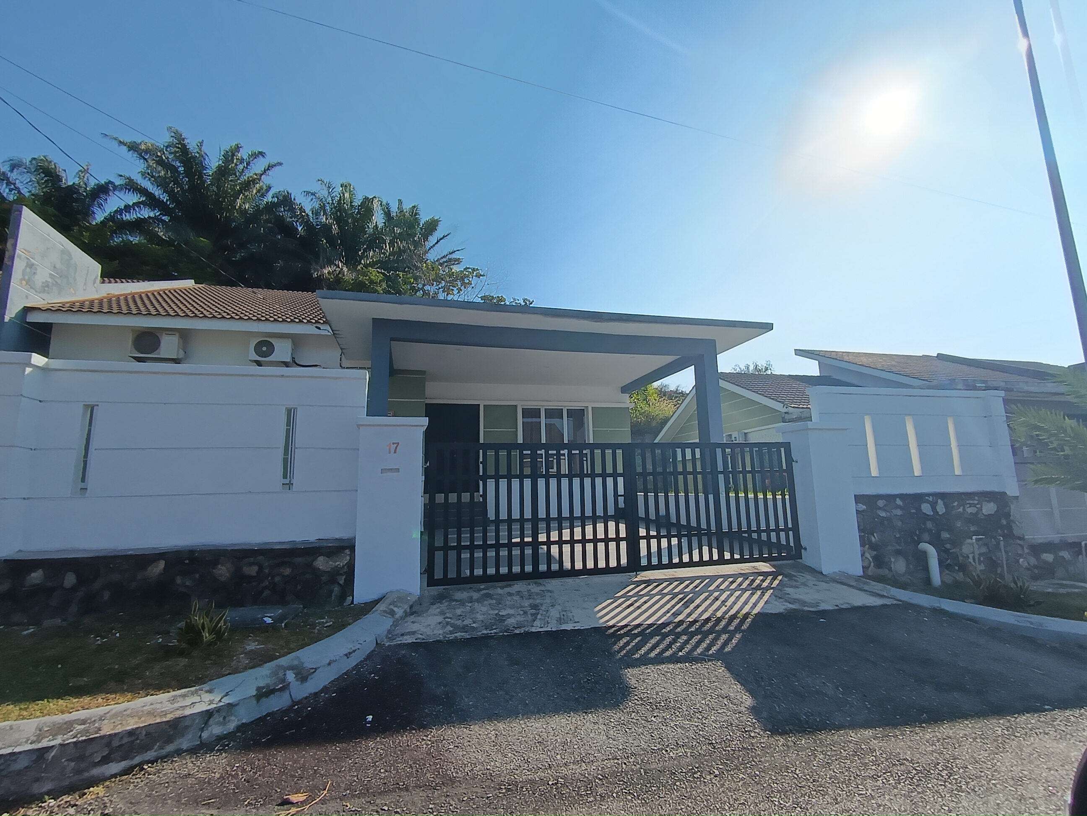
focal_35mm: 17
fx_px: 534
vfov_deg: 74.7
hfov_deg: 91.0
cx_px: 544
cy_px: 408
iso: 101
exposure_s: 1/1420
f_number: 2.2
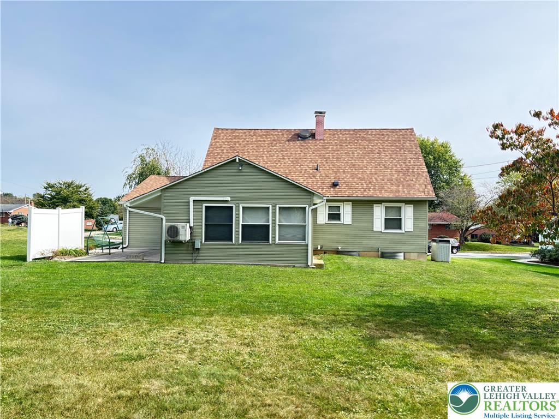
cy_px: 210
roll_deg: -1.5
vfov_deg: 53.1
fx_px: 420
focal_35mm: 26
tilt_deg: +0.0
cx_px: 280
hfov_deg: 67.3
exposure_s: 1/649
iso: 50
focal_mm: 5.96
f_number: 1.6
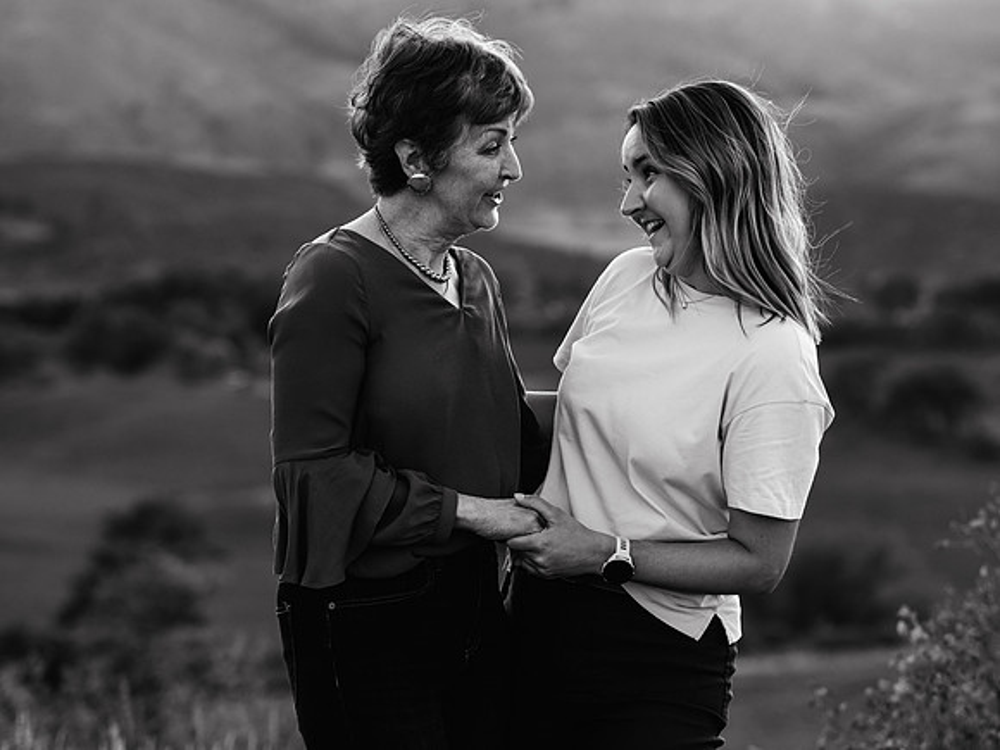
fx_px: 3470
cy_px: 375
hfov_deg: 16.4
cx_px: 500
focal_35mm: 120
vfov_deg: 12.3
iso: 500
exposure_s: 1/160
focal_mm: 111
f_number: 4
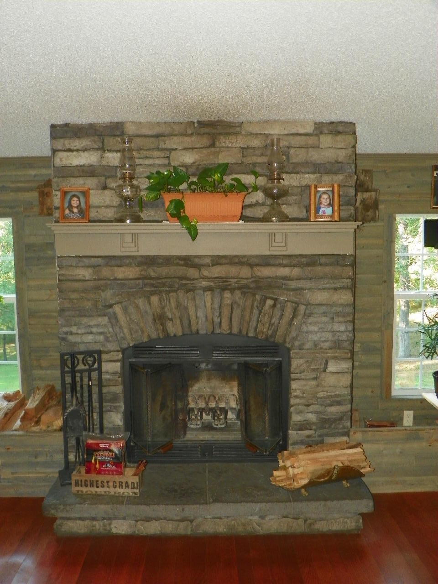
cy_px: 292
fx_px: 540
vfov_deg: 56.8
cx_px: 219
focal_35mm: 32
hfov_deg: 44.2
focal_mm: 5.7
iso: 200
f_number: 2.8
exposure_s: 1/30
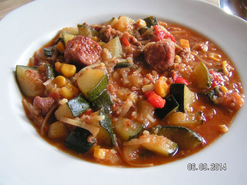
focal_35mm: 38
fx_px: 271
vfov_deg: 37.7
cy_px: 92
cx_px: 124
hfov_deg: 49.0
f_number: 2.8
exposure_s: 1/40
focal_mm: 5.8
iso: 80
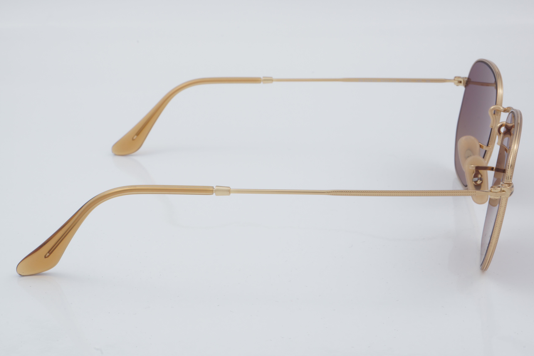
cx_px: 267
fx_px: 1112
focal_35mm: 75
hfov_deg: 27.0
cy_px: 178
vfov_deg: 18.2
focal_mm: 50
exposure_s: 1/4
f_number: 32
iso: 100
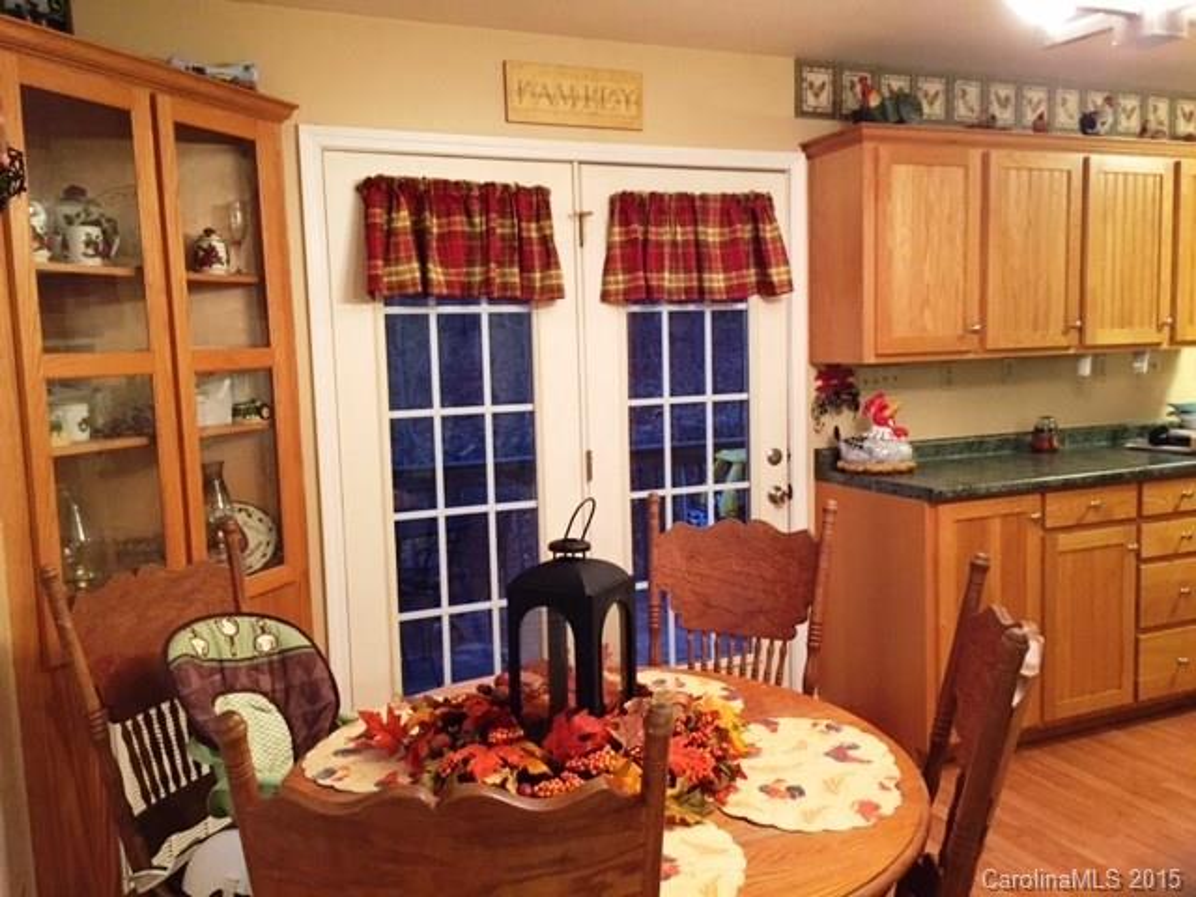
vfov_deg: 48.2
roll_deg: +2.0
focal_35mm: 29
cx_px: 598
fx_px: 1002
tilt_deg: -6.3
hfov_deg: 61.7
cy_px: 448
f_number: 2.2
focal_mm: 4.15
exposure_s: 1/24
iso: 250
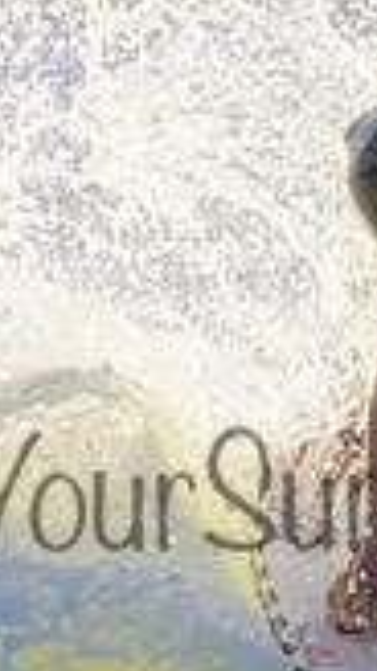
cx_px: 479
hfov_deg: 0.3
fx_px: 72355
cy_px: 440
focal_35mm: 4063
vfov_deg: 0.5
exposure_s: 1/1000
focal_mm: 800
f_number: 11
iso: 560
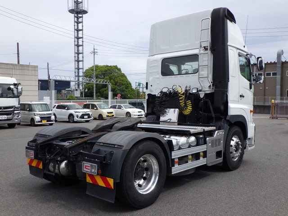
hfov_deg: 54.0
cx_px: 144
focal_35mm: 34
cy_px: 108
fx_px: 283
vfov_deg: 41.8
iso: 125
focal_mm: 6.1
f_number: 4.6
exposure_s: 1/640
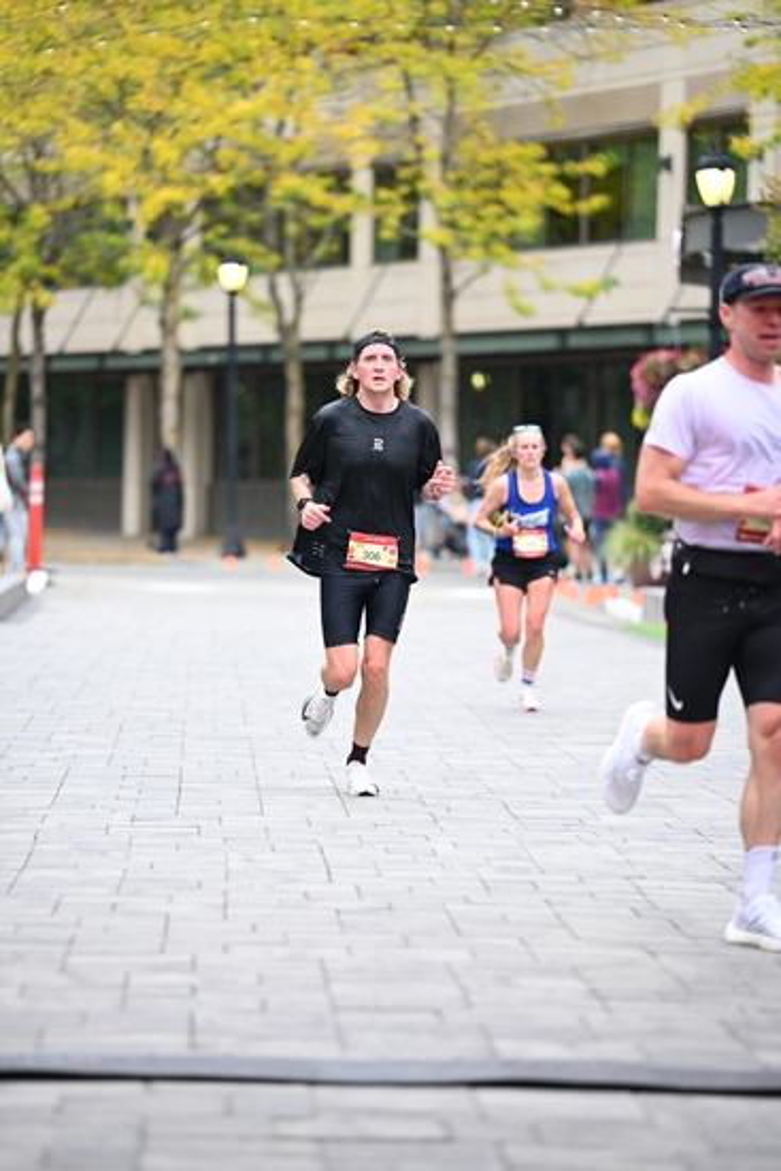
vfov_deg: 13.2
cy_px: 586
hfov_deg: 8.9
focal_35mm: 155
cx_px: 390
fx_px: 5040
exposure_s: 1/1600
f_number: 2.8
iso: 1250
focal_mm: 155
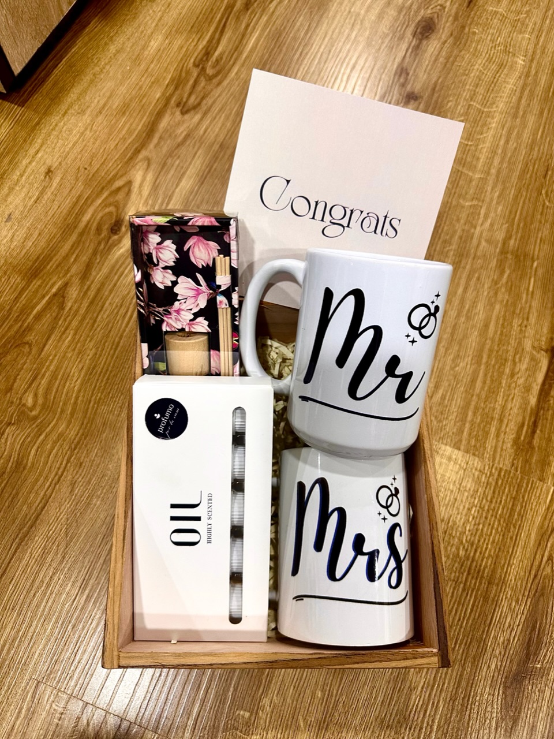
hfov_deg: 56.8
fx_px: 512
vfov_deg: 71.6
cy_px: 370
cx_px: 277
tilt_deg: -70.1
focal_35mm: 24
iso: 200
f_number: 1.78
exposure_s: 1/101
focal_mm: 6.86
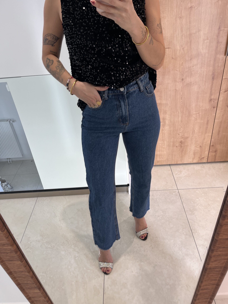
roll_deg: +5.5
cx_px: 114
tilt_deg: -41.1
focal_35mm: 26
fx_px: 228
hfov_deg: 53.1
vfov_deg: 67.3
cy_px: 152
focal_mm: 5.1
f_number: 1.6
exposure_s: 1/100
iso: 80
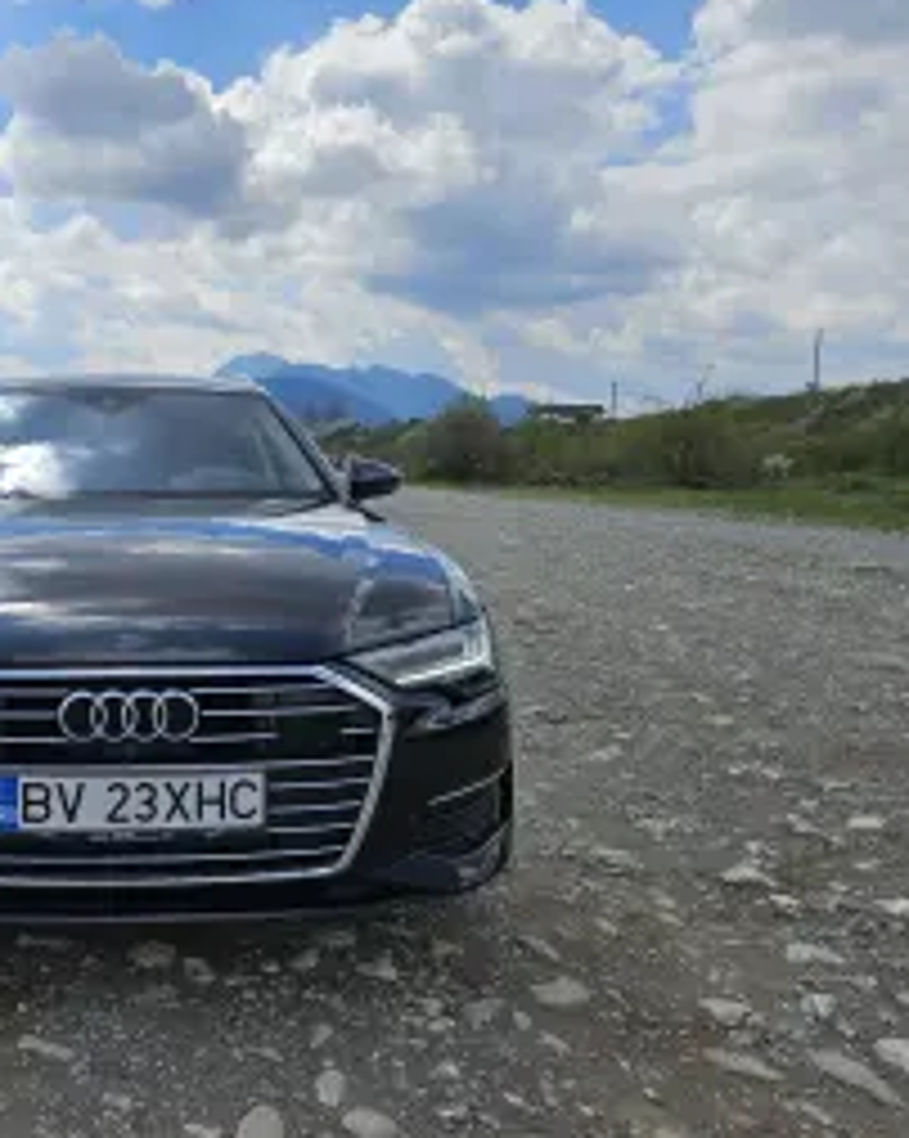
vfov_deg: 55.7
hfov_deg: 42.6
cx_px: 122
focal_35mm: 32
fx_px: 1077
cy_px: 558
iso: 25
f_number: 1.8
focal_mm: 5.4
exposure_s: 1/2775
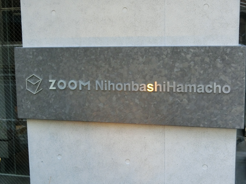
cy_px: 88
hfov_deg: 37.5
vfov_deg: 28.6
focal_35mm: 51
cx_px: 134
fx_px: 362
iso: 320
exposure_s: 1/125
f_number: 4.4
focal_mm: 8
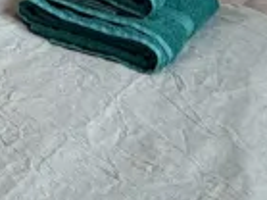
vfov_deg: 11.6
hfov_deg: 16.0
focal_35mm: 103
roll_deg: -0.7
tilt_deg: -2.6
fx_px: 794
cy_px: -292
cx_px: -225
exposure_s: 1/100
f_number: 2.2
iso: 200
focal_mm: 2.22
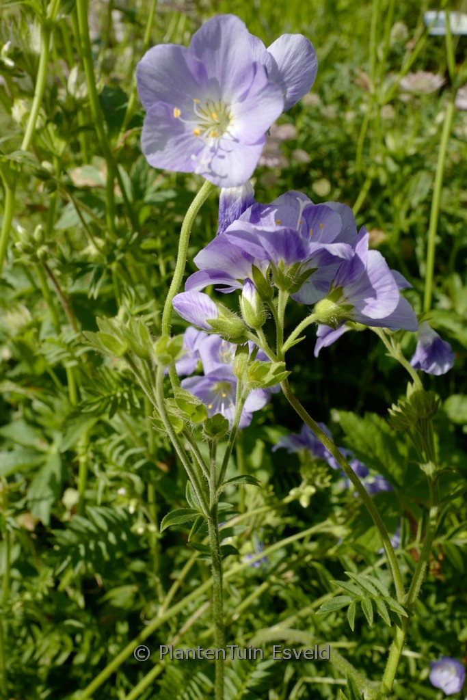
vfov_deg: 65.5
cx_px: 234
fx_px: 545
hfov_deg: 46.4
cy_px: 350
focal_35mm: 28
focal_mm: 28
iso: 400
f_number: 16
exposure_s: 1/200
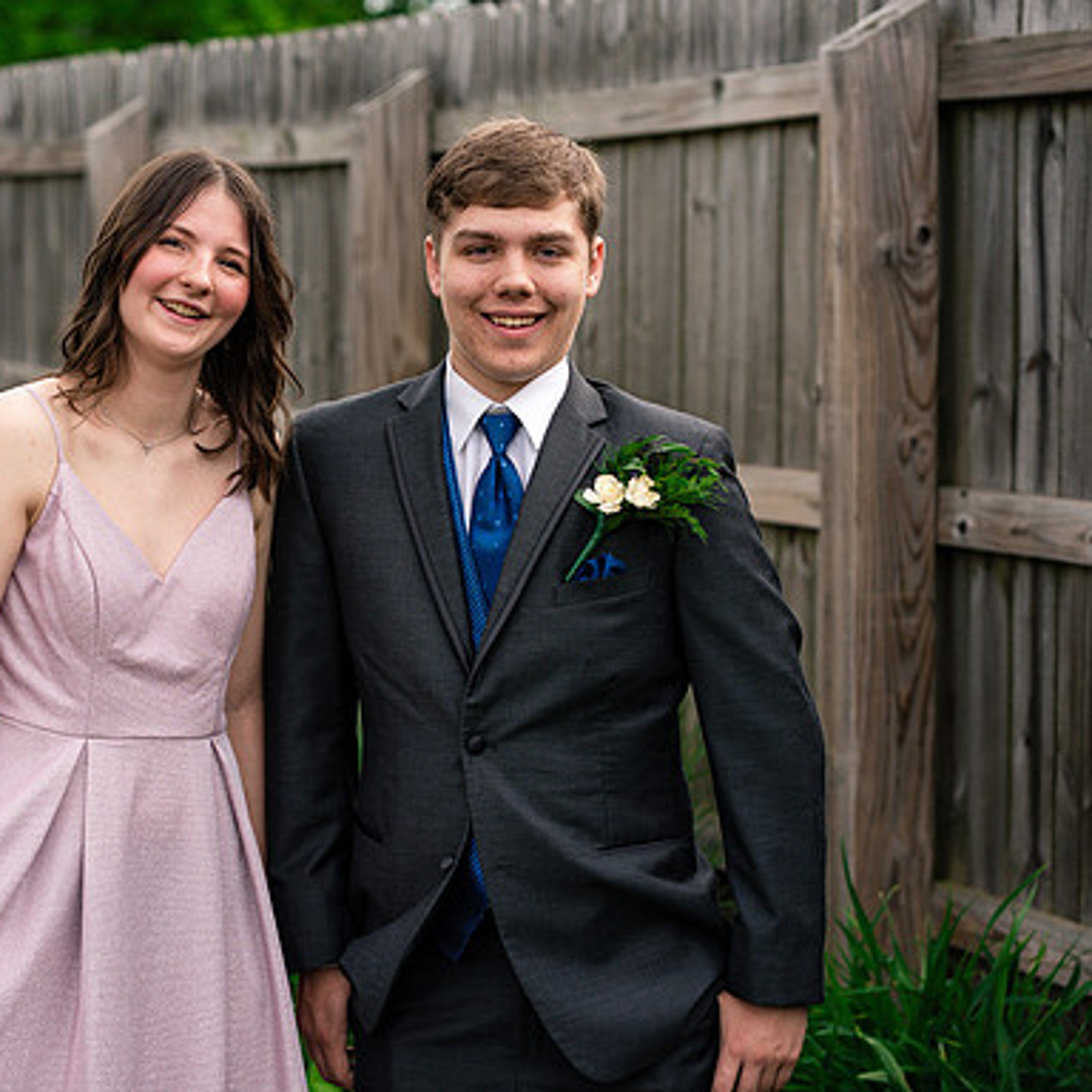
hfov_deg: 16.0
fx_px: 3890
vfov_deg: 16.0
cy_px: 547
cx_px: 421
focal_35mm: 109
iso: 400
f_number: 3.5
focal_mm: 85
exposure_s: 1/800
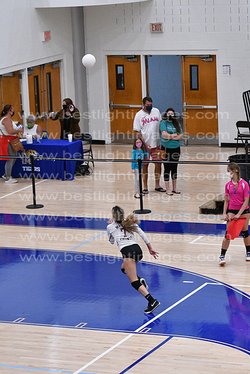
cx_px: 125
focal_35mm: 147
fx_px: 1530
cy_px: 187
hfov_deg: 9.3
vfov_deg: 14.0
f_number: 3.2
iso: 6400
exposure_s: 1/1250
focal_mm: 98
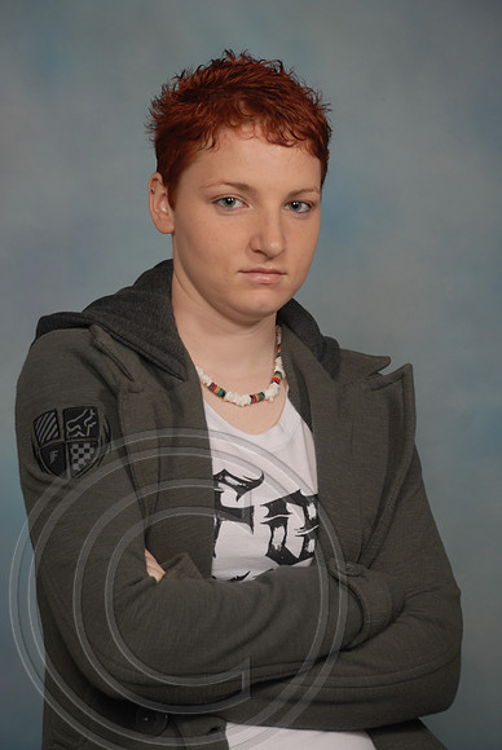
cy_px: 375
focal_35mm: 112
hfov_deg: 12.2
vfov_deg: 18.2
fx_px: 2347
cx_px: 251
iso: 100
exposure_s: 1/125
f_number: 5.6
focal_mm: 75
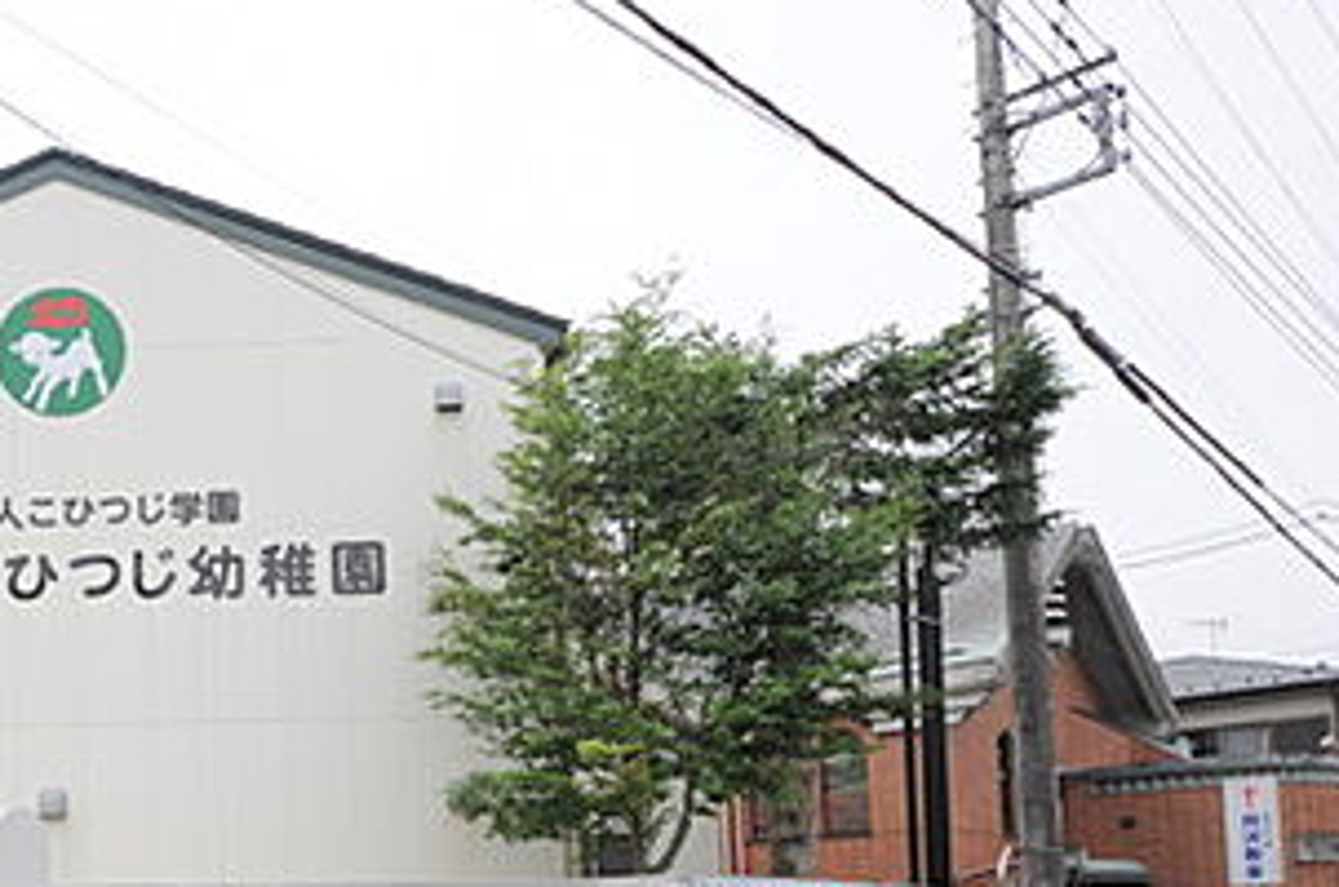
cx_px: 27
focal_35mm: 40
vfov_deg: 31.2
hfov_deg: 42.5
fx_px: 1486
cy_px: 854
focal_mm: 13
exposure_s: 1/250
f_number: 8
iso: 200
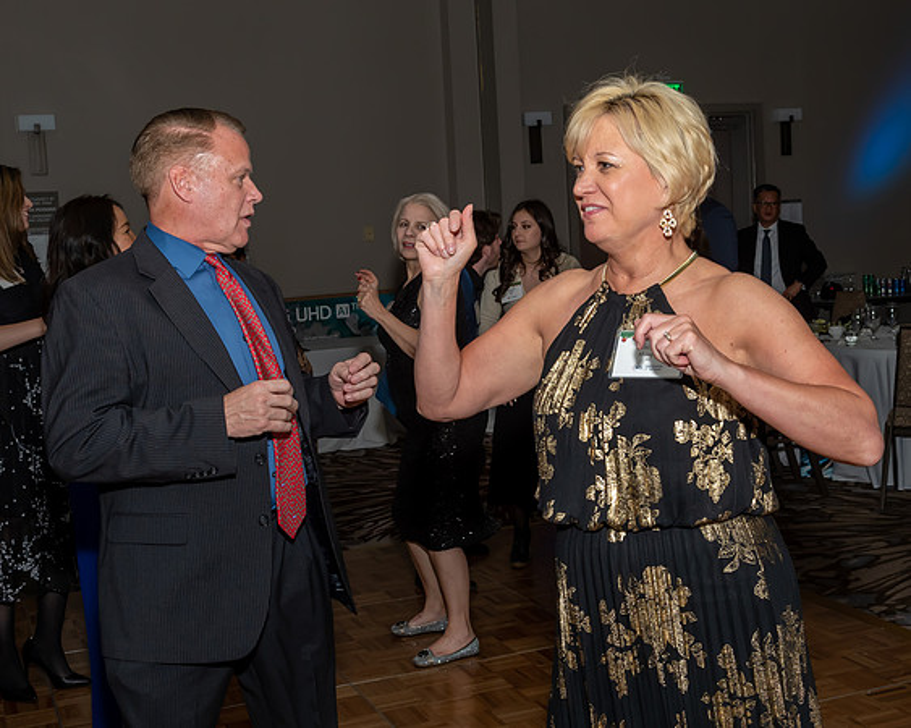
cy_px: 339
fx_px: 1361
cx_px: 515
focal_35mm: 51
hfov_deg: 36.9
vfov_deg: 29.9
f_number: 6.3
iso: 400
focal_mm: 24
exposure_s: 1/250
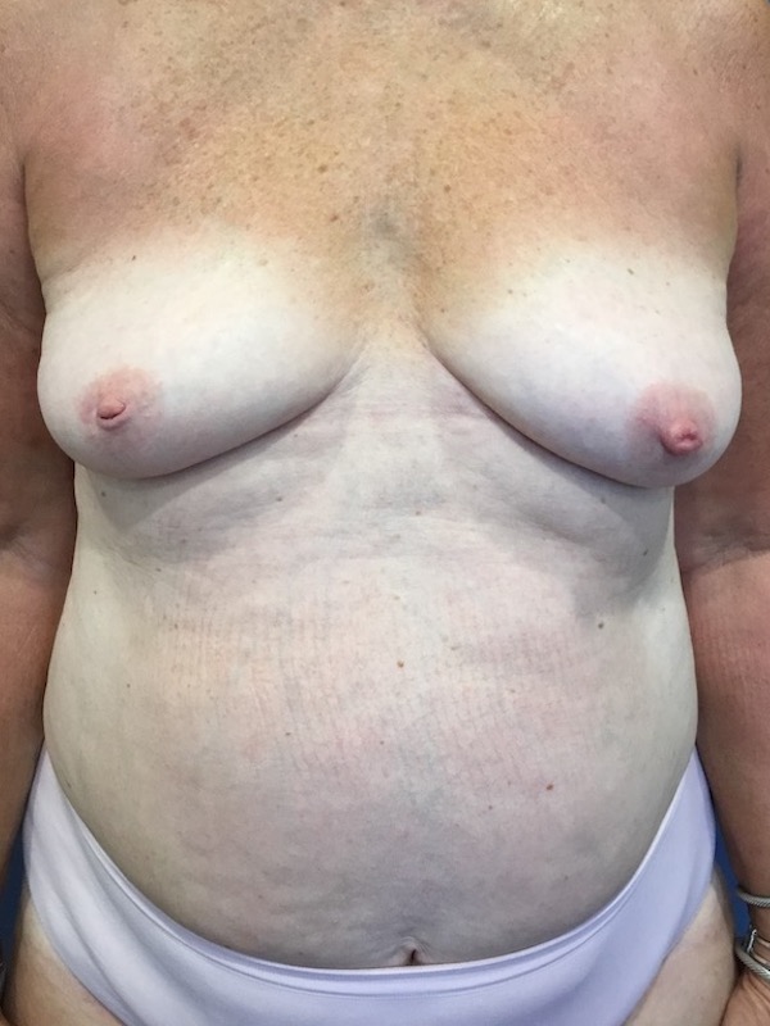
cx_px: 385
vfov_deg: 58.4
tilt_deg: -12.2
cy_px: 513
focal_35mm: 31
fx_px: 919
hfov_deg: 45.4
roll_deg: -1.0
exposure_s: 1/30
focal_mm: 3.3
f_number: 2.4
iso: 100
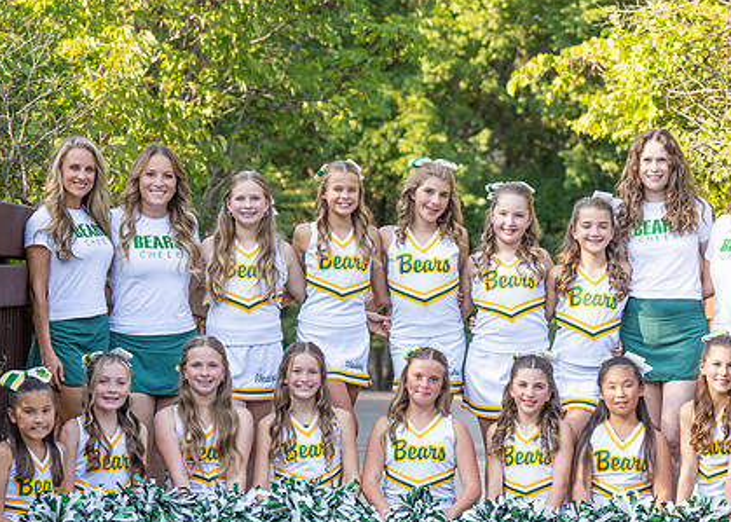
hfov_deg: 14.5
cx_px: 451
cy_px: 381
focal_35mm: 138
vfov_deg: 10.4
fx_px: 2864
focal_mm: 70
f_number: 2.8
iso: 320
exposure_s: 1/1000
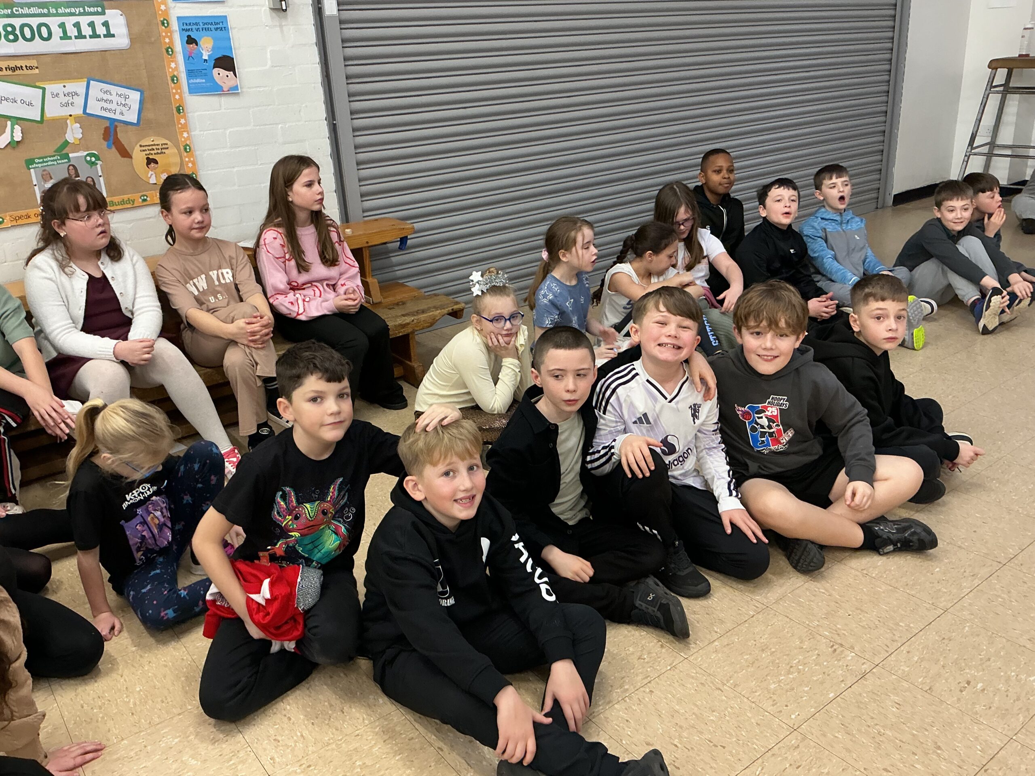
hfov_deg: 61.7
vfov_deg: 48.2
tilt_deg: -22.3
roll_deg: +2.9
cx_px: 518
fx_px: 867
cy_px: 388
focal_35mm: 29
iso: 125
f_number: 1.8
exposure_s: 1/50
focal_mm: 3
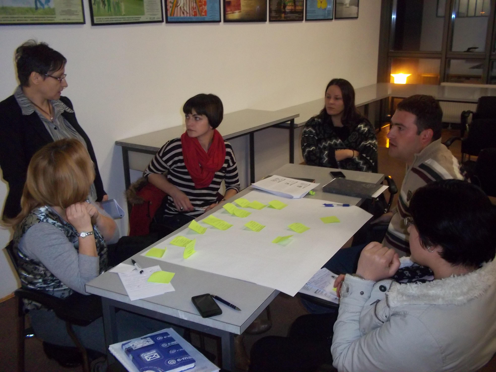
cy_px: 186
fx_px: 516
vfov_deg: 39.7
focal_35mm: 36
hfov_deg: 51.4
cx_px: 248
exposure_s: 1/30
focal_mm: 6.5
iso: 320
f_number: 3.1
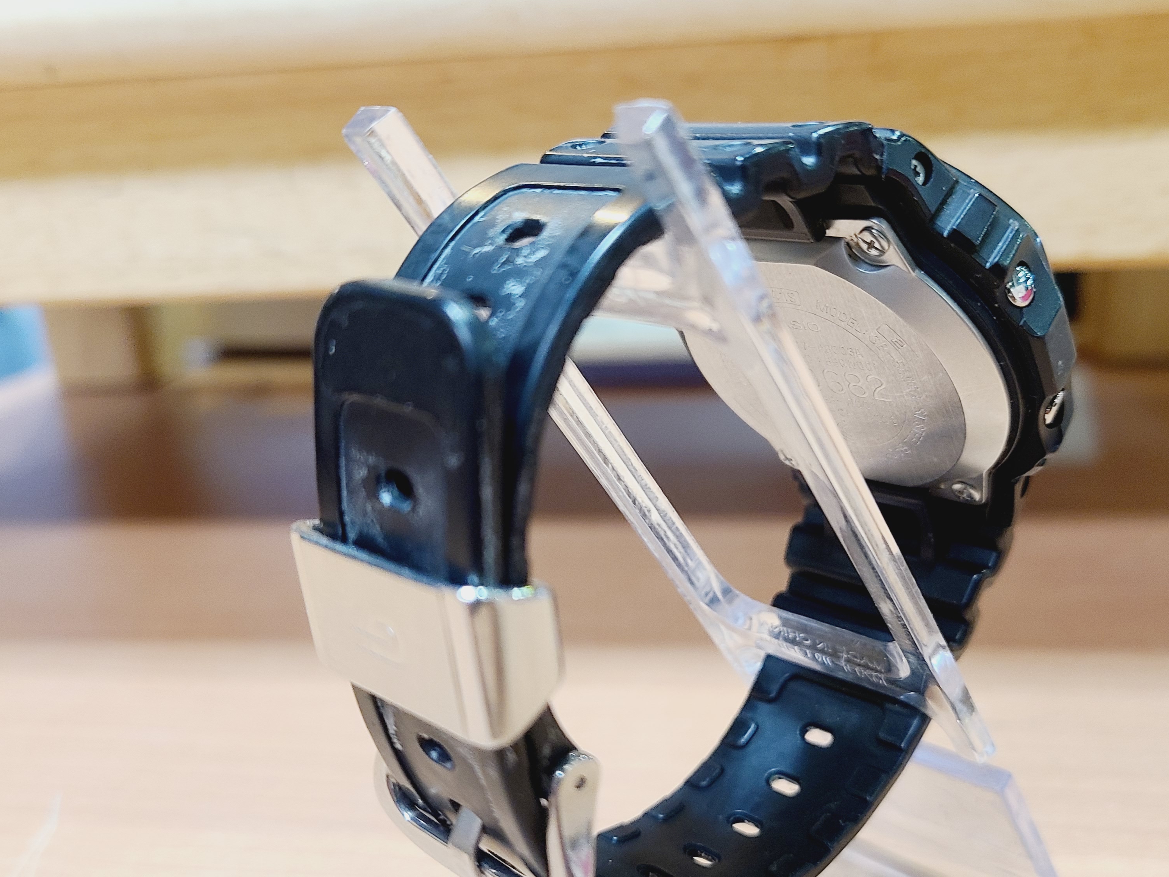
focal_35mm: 35
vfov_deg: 40.5
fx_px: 1182
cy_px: 524
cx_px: 642
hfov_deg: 52.5
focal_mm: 5.4
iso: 200
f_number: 1.8
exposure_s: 1/50
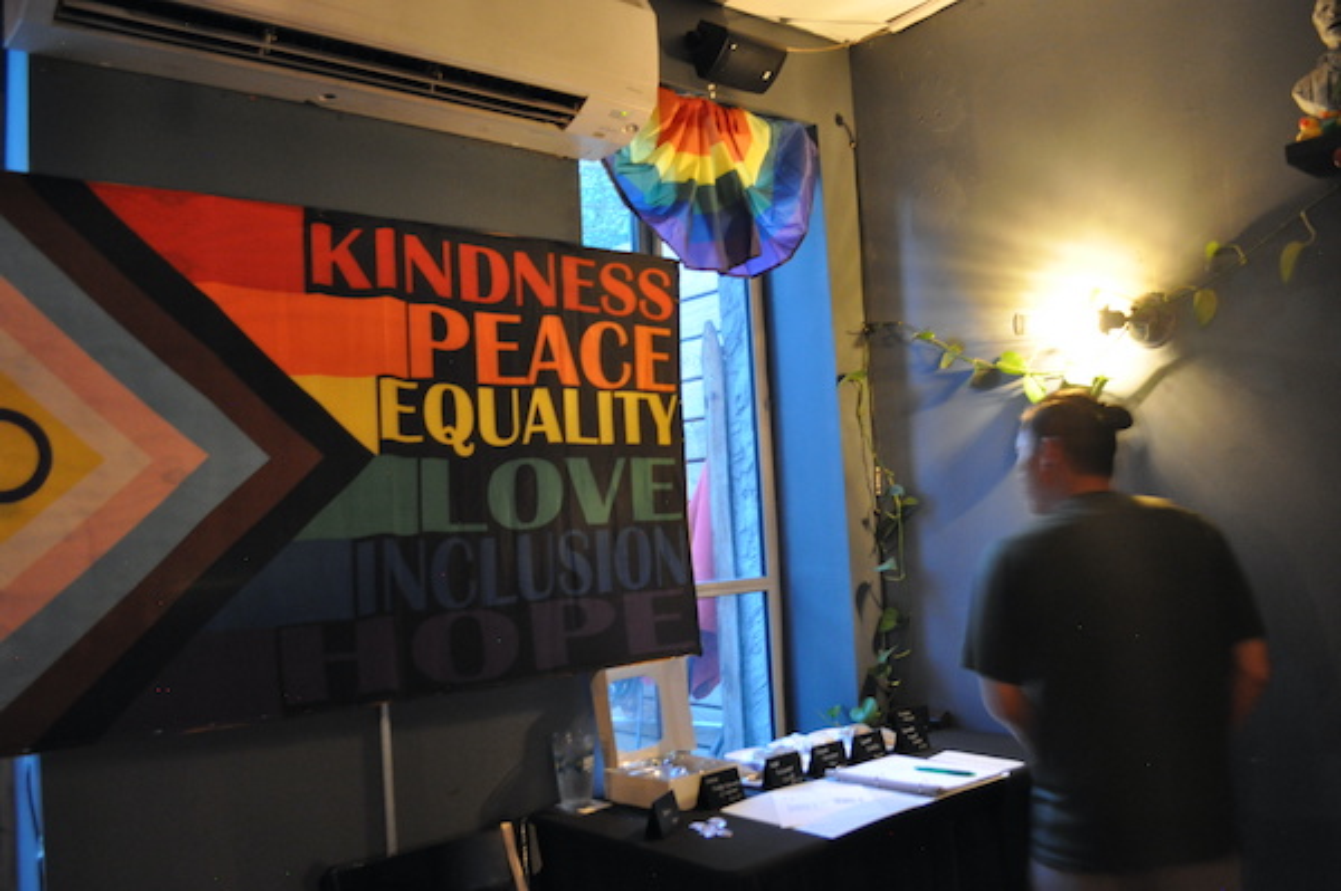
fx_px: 1117
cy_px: 446
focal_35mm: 30
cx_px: 670
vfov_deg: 43.5
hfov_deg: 62.0
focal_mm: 20
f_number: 3.8
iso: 1600
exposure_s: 1/5
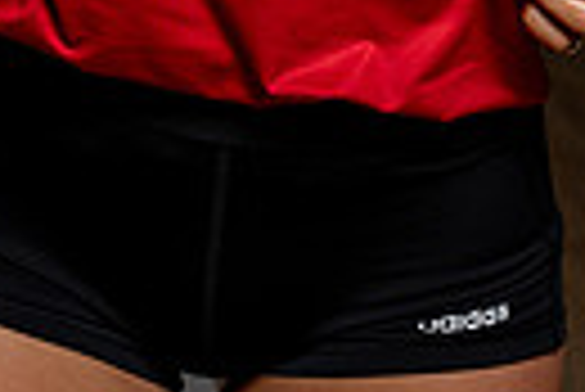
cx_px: 324
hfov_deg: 9.3
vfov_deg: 6.0
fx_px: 3595
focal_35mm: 221
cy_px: -577
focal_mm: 64
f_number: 8
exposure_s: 1/250
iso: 100
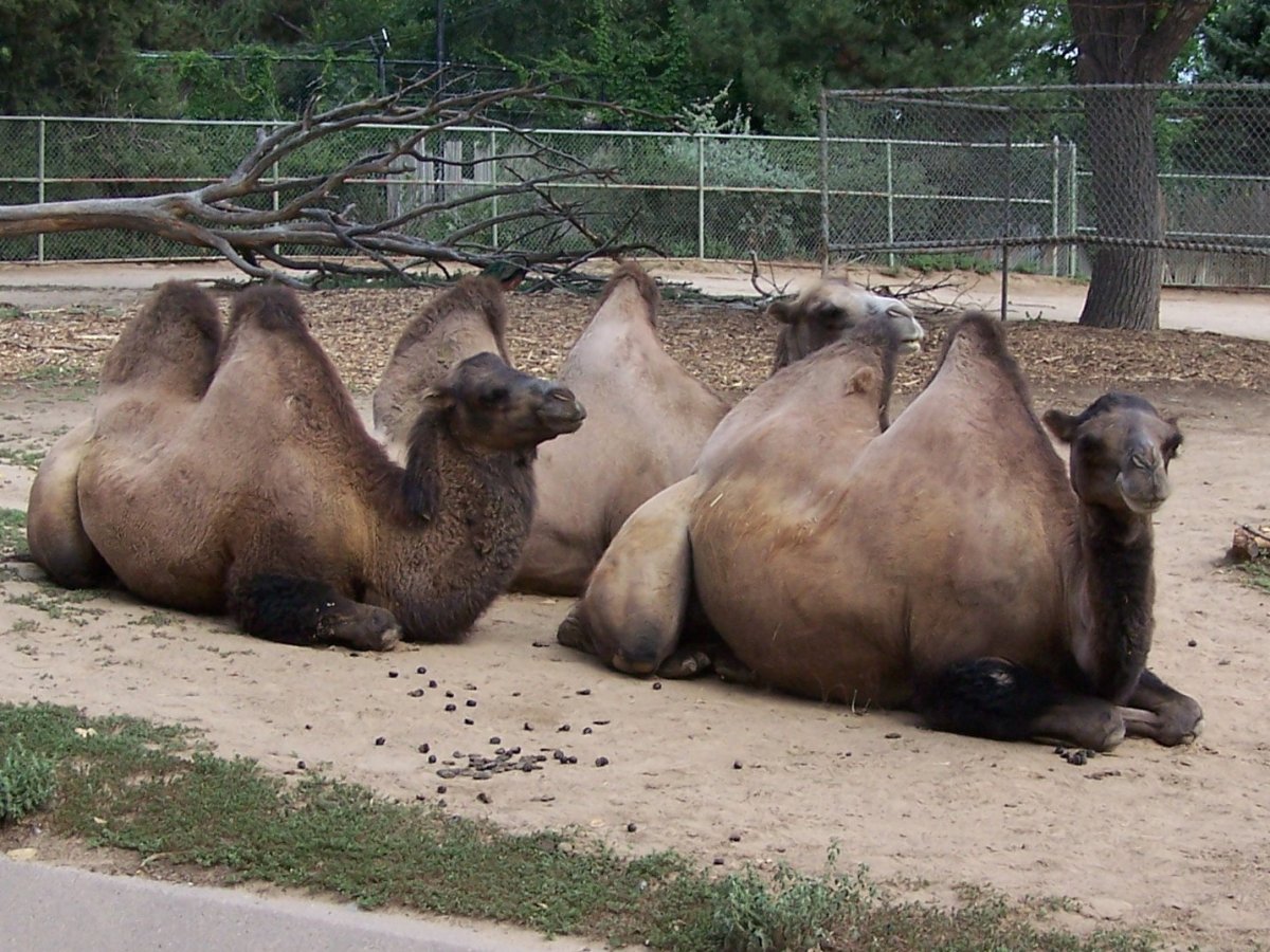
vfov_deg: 36.0
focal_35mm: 40
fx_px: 1468
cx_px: 635
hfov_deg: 46.8
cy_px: 476
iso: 80
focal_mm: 6.7
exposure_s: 1/400
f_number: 2.8
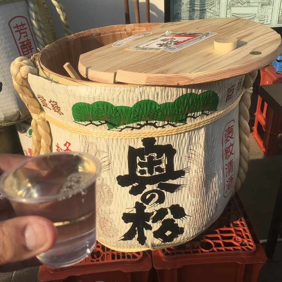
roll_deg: +5.4
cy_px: 150
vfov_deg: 47.2
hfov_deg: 47.2
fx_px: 323
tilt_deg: -31.5
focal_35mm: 35
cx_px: 142
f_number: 2.2
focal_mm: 4.15
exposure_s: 1/855
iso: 25
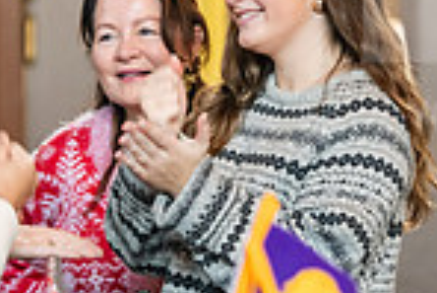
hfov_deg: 5.1
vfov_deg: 3.4
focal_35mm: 400
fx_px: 4860
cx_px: 275
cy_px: 173
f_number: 3.2
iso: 2000
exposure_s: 1/200
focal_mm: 102
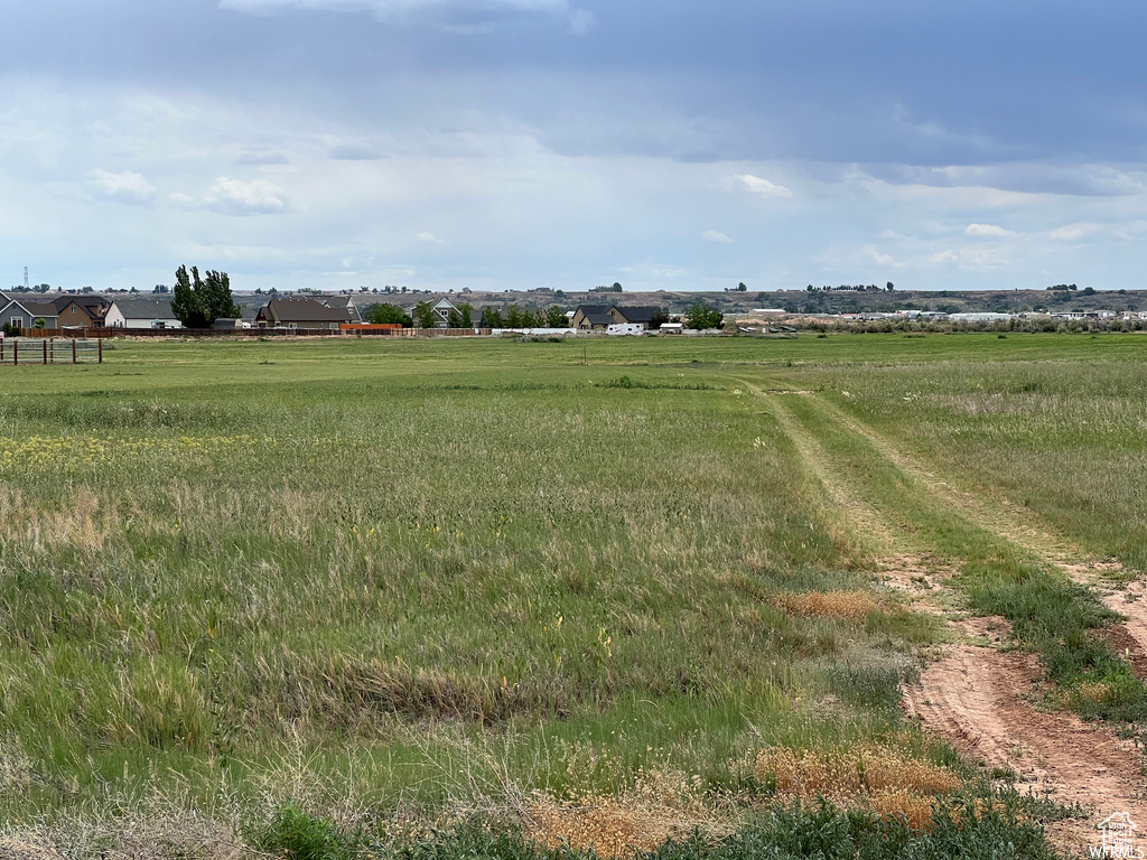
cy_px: 430
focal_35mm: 77
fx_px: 2551
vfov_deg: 19.1
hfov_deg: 25.3
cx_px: 574
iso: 32
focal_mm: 9
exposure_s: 1/903
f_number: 2.8
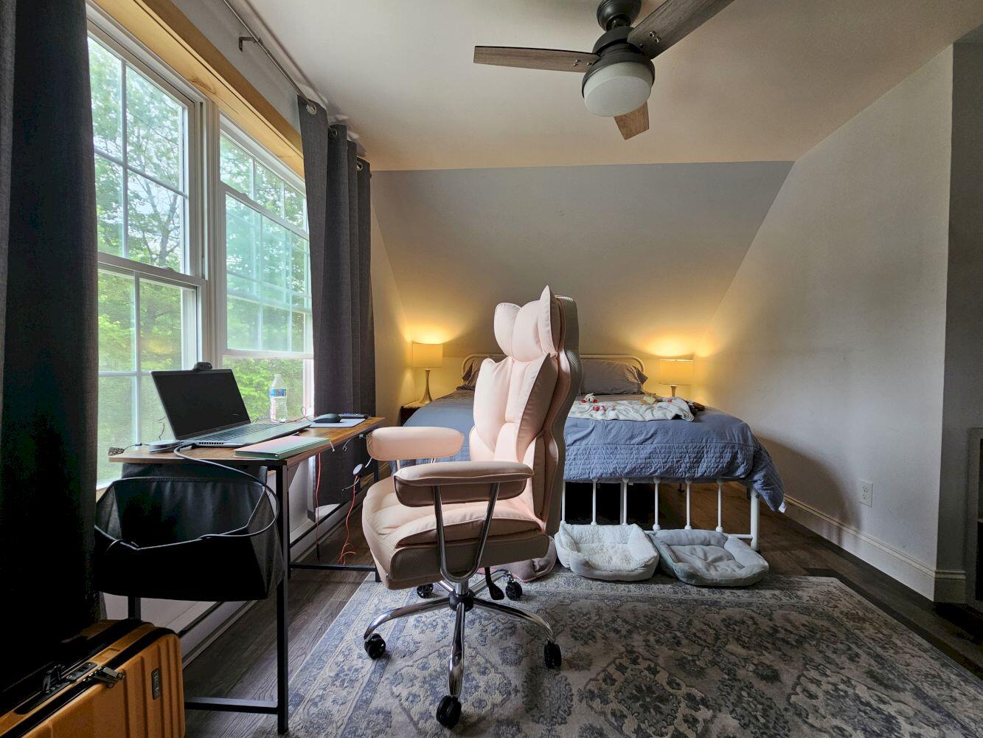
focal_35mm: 13
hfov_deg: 106.2
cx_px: 492
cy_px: 369
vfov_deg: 89.9
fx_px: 369
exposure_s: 1/60
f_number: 2.2
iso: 125
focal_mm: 2.2
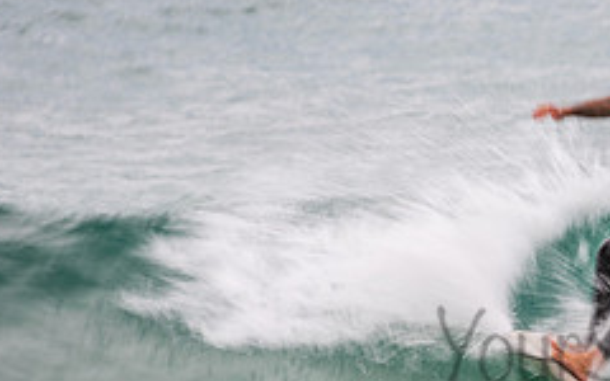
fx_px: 20465
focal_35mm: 1231
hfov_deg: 1.7
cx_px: 699
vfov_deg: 1.1
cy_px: 324
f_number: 11
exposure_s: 1/25
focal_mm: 500
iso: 64
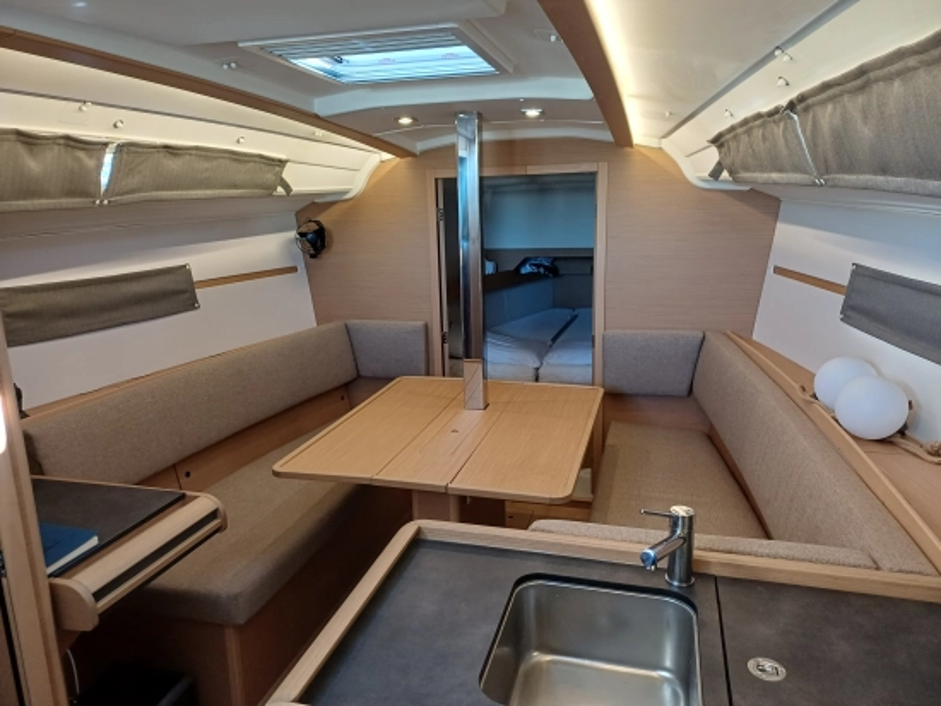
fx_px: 680
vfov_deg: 54.9
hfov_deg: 69.4
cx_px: 470
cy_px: 353
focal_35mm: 25
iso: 200
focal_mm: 4.65
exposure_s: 1/50
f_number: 1.8
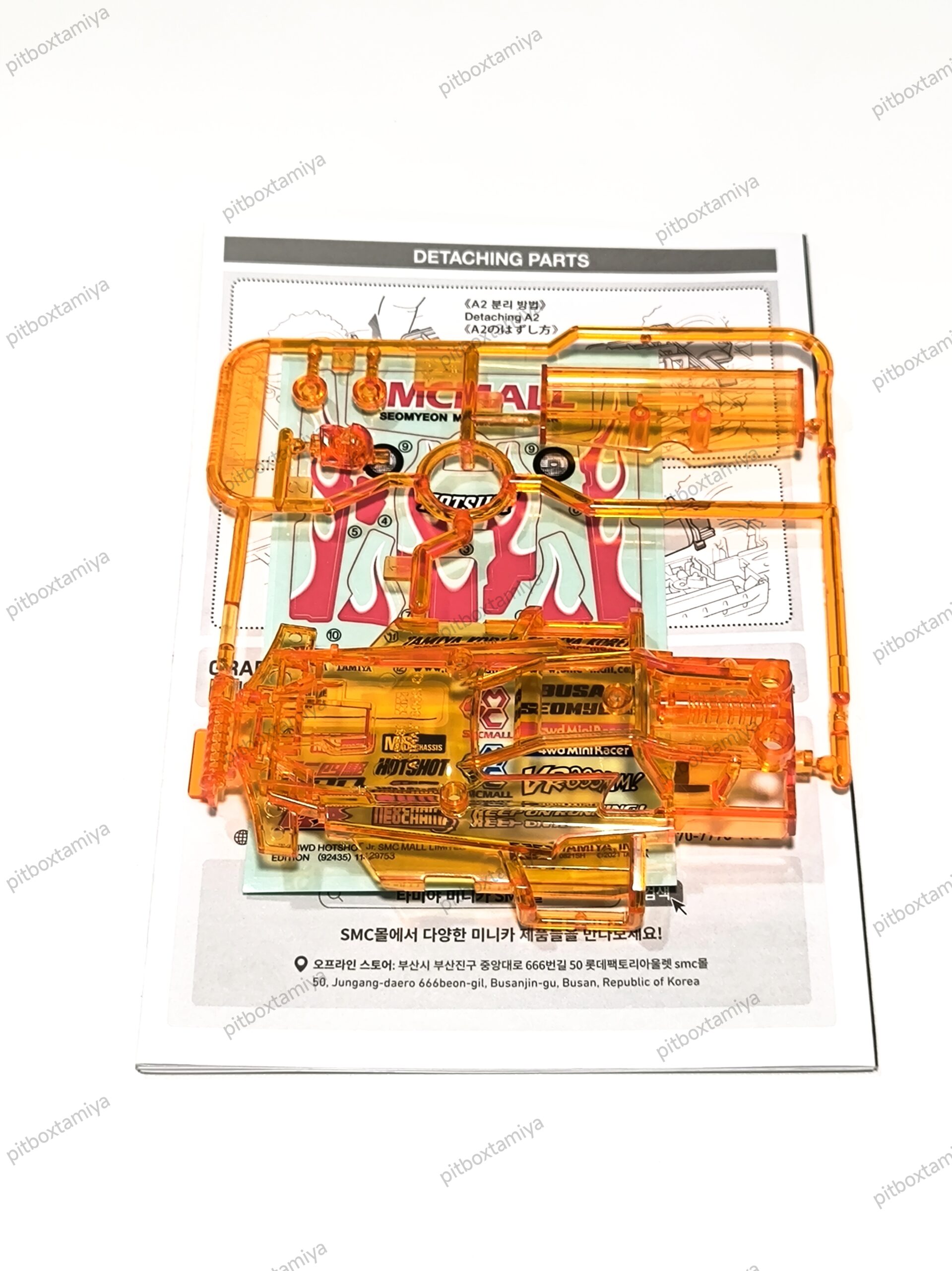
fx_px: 2054
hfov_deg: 26.1
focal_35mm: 56
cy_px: 636
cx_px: 476
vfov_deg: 34.4
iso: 320
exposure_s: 1/101
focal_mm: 6.92
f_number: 1.9
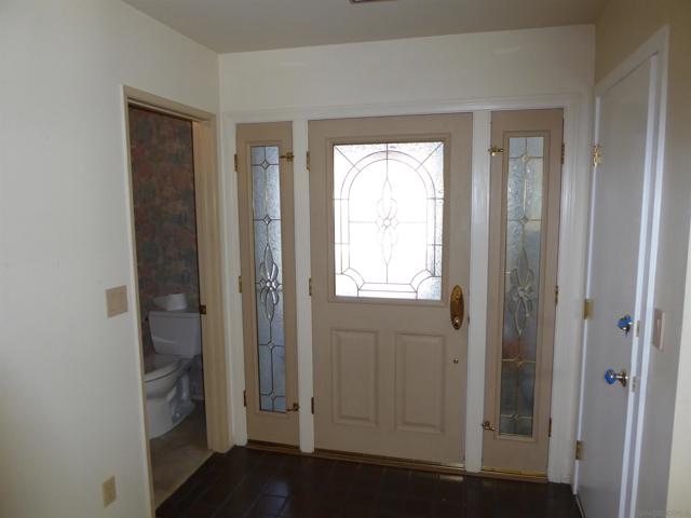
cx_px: 346
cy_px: 259
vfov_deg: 56.8
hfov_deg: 71.6
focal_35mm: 24
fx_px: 479
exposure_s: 1/60
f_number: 3.3
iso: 320
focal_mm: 4.3
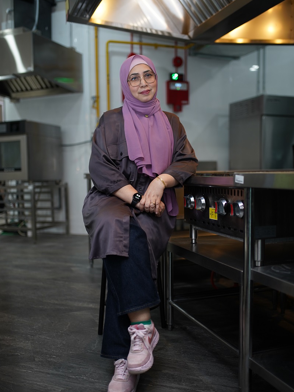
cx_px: 147
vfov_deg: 48.9
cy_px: 211
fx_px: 430
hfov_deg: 37.7
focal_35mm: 38
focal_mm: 35
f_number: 1.4
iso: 400
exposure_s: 1/160
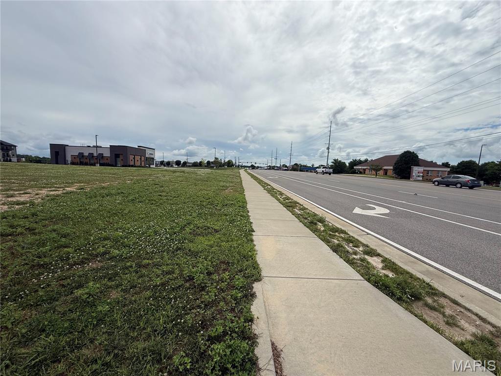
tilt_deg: -6.0
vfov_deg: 85.7
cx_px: 250
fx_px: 203
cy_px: 188
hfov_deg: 102.1
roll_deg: -2.9
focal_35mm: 14
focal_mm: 2.22
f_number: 2.2
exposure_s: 1/3460
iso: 50
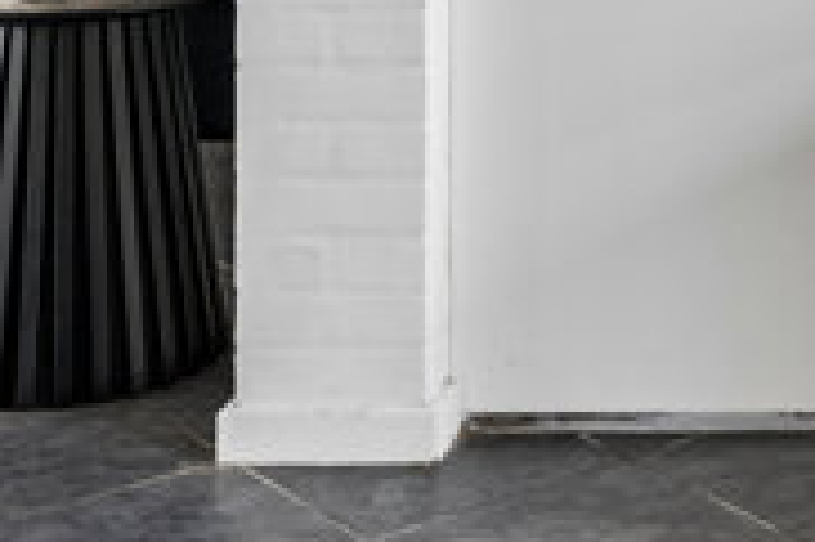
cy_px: -446
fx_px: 2284
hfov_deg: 18.4
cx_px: 1137
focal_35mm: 101
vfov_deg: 12.3
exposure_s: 1/5
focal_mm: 23
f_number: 6.3
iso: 400
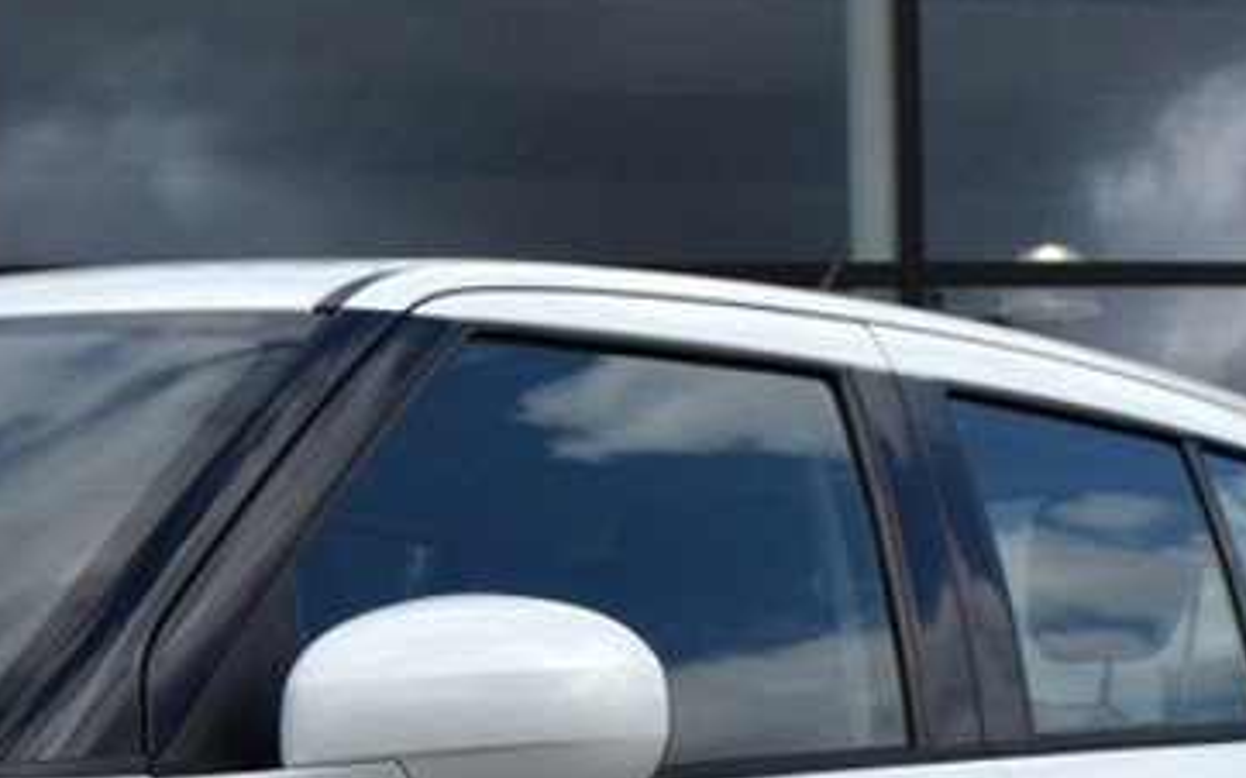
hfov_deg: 14.4
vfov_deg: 9.2
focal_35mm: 142
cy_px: 742
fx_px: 4820
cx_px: -158
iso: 200
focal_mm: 24
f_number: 10
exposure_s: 1/400
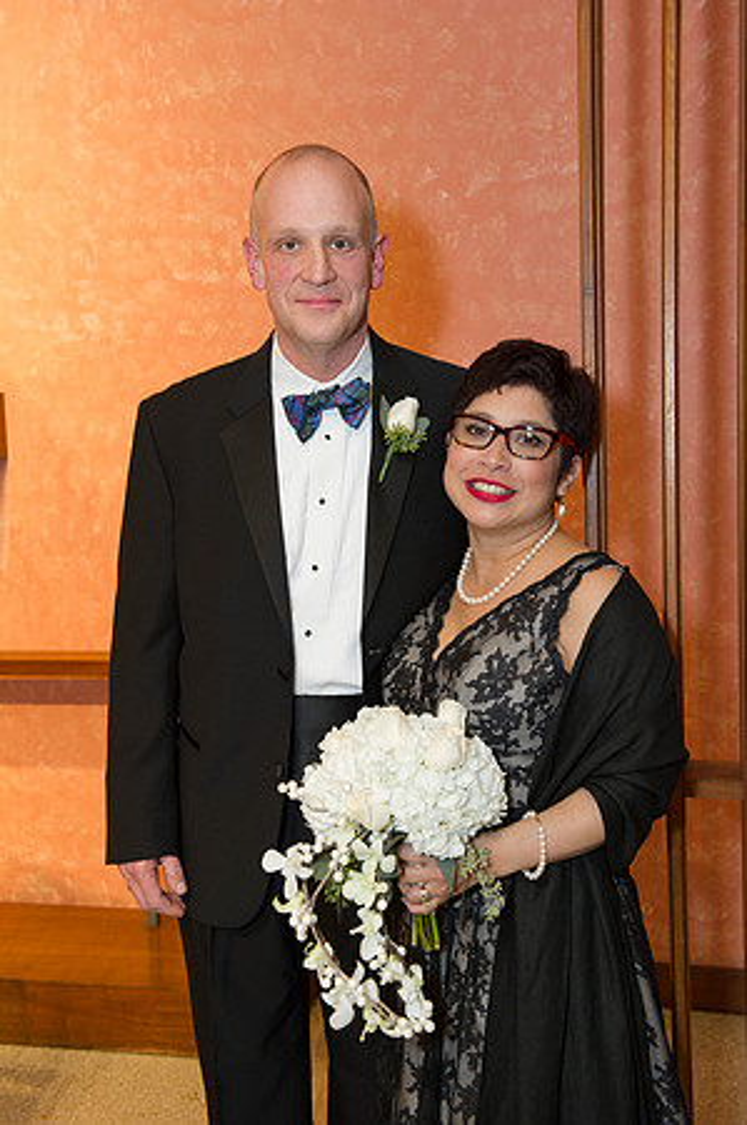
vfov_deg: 46.4
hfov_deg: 31.8
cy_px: 562
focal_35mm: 42
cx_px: 374
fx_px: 1310
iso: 1600
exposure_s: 1/160
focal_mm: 42
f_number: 5.6
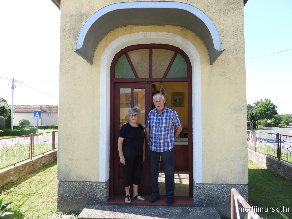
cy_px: 110
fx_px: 202
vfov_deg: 56.8
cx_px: 146
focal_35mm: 24
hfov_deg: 71.6
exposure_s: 1/500
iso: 100
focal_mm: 4.3
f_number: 2.8
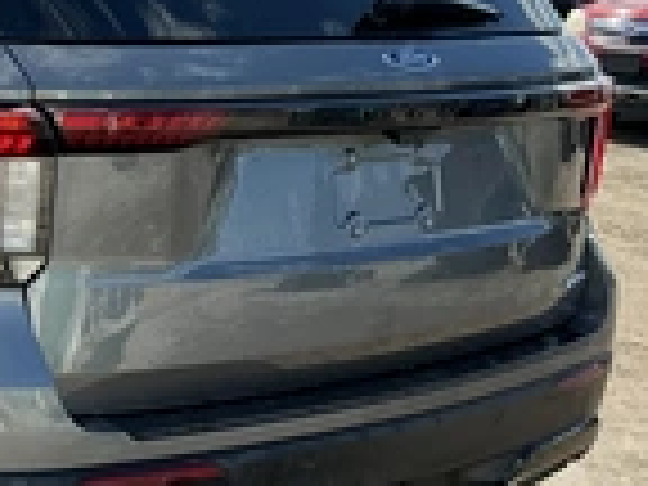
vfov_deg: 18.9
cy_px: 189
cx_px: -72
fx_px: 1460
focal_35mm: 78
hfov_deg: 23.4
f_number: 1.8
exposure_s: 1/1015
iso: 25
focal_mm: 3
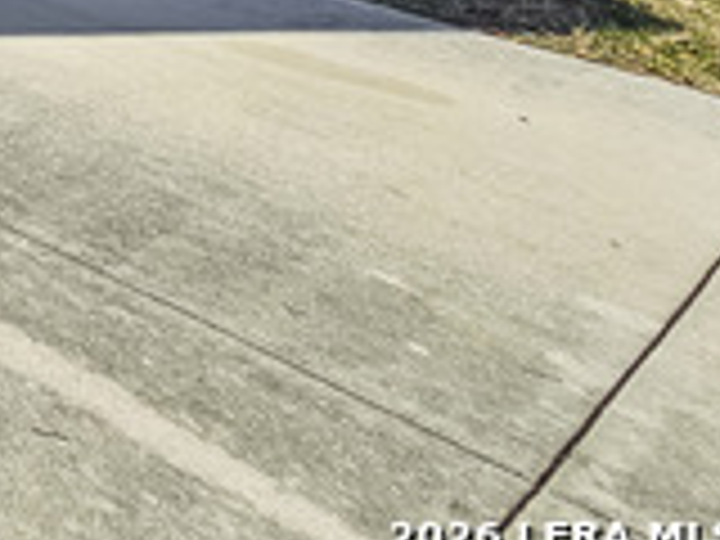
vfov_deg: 18.8
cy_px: -518
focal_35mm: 52
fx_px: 1082
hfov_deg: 19.9
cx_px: -693
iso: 50
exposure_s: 1/2500
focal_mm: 2.2
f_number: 2.2
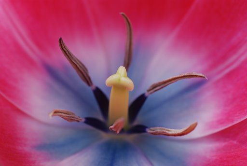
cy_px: 83
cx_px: 124
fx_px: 928
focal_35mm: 135
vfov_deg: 10.2
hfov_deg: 15.2
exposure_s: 1/50
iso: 100
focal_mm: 90
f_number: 8
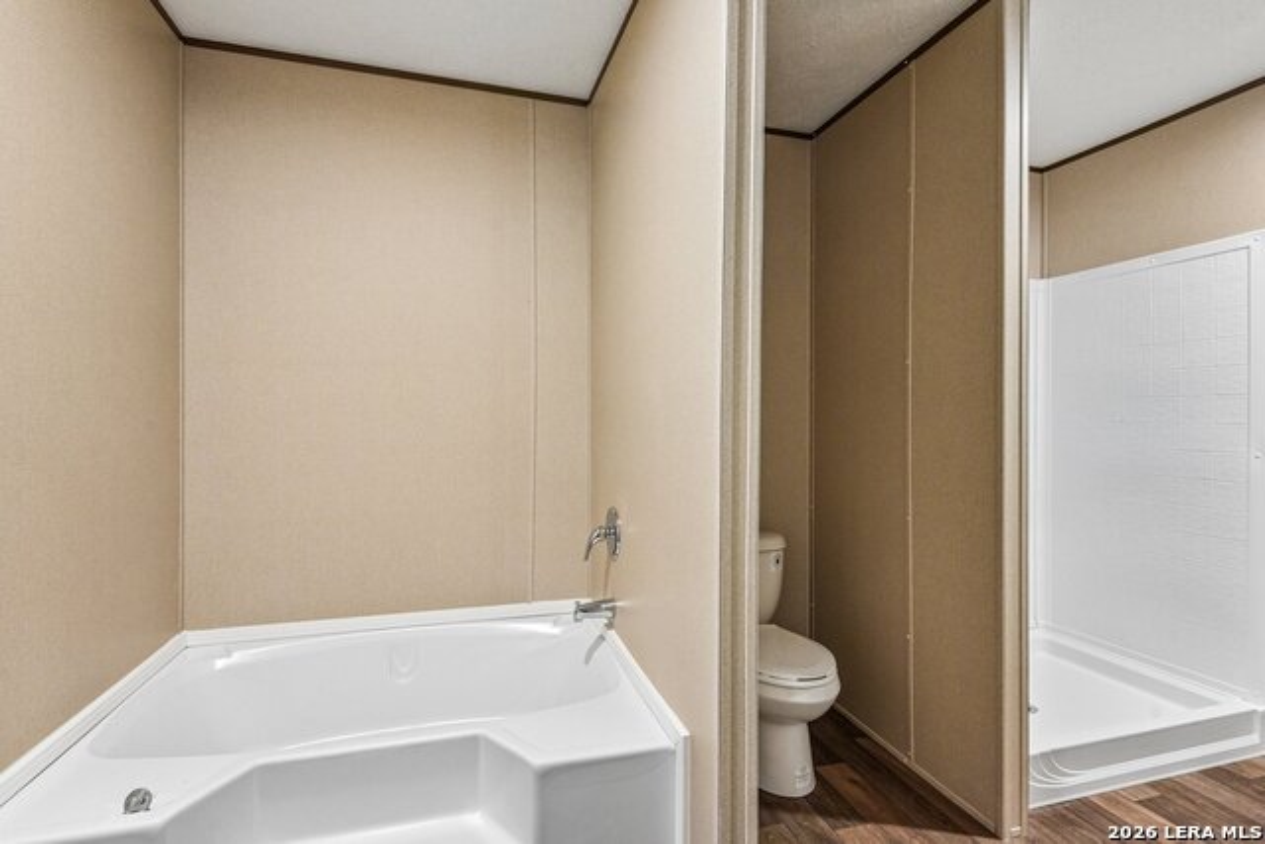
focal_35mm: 17
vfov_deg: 70.5
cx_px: 632
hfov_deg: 93.3
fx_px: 597
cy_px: 422
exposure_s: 1/20
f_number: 8
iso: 2800
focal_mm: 17
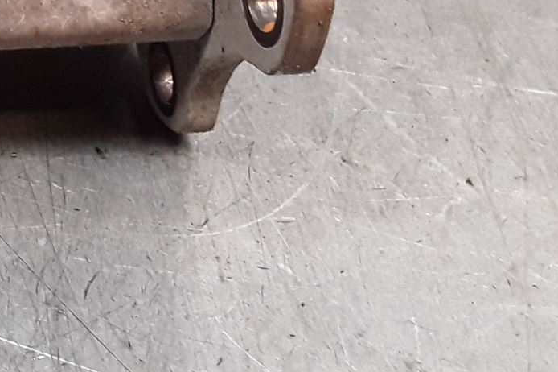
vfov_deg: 14.5
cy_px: -226
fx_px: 1332
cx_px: -218
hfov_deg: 20.9
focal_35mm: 86
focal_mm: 2.91
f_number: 1.9
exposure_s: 1/100
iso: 100
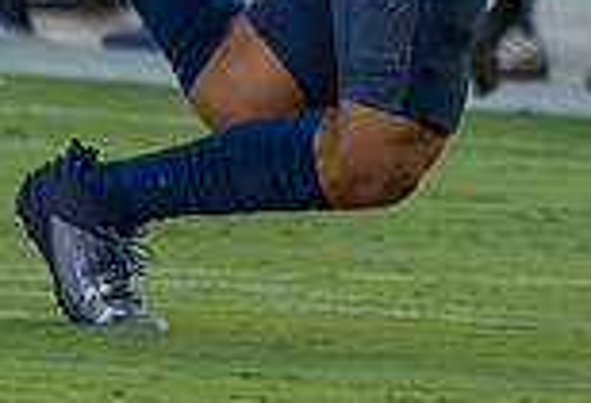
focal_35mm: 1899
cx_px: 944
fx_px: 31393
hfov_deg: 1.1
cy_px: -375
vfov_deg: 0.7
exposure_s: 1/1250
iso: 2000
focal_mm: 400
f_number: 5.6
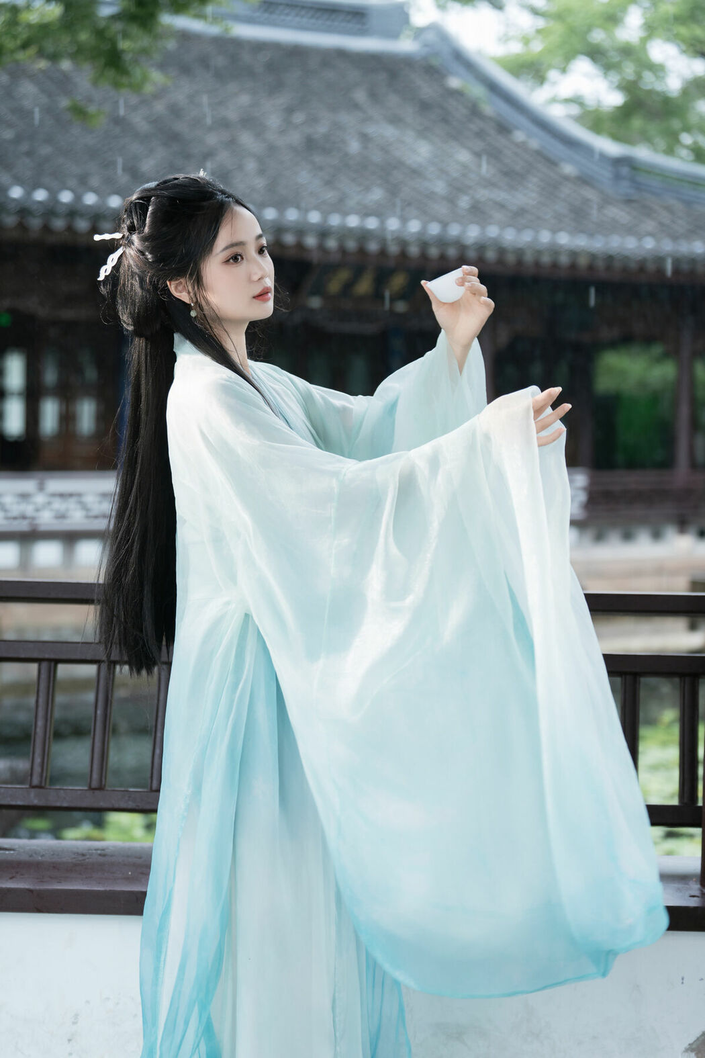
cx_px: 352
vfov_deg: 28.8
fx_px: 2056
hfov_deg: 19.5
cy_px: 529
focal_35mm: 70
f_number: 3.2
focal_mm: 70
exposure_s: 1/125
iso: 250
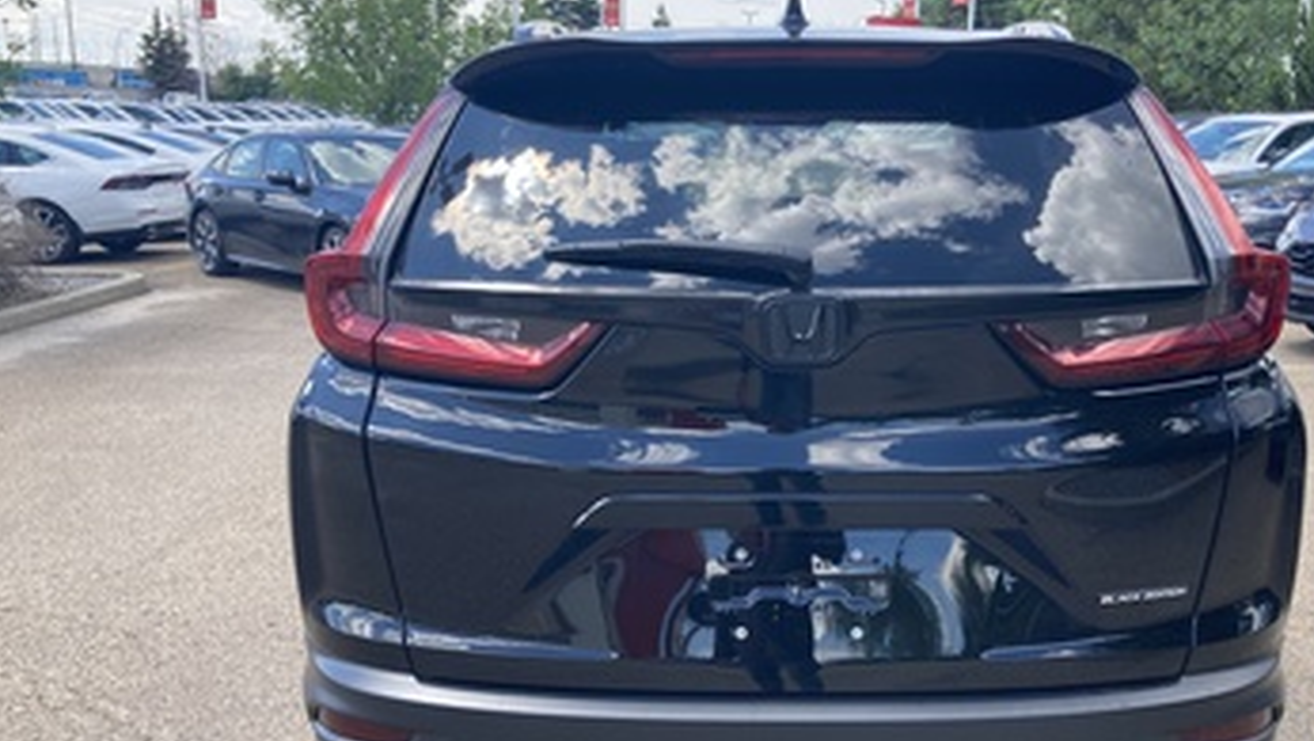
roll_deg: -1.6
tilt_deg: -14.8
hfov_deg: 53.7
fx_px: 1290
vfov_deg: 31.9
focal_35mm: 37
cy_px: 458
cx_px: 779
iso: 20
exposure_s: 1/400
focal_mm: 3.99
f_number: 1.8
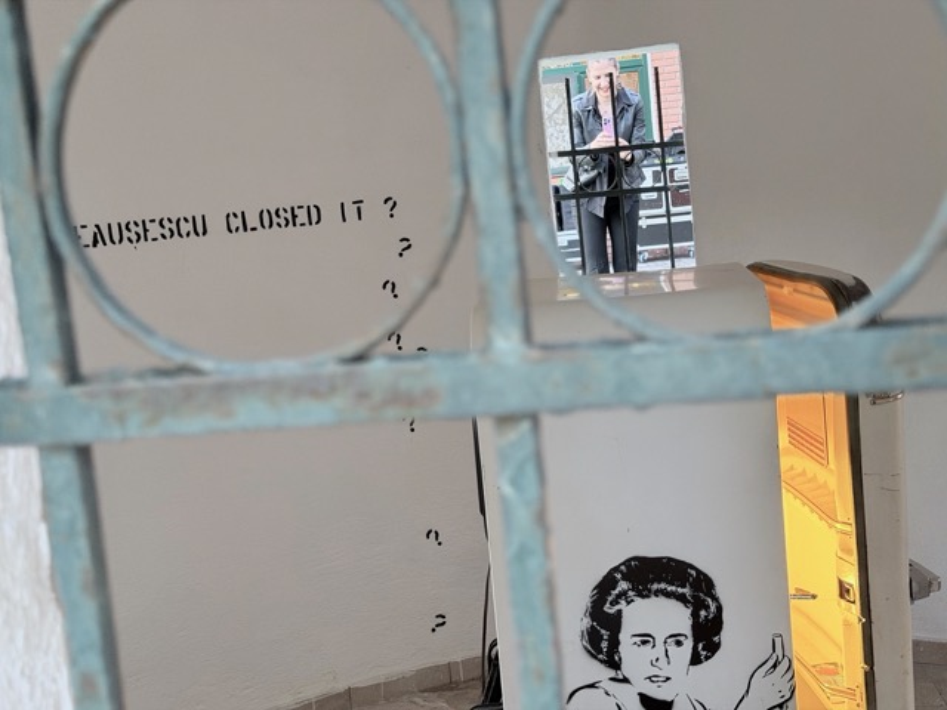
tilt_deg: -5.8
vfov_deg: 30.3
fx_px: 1313
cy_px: 355
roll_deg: +6.4
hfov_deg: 39.7
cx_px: 474
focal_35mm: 48
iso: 200
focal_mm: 6.76
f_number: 1.78
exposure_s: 1/33
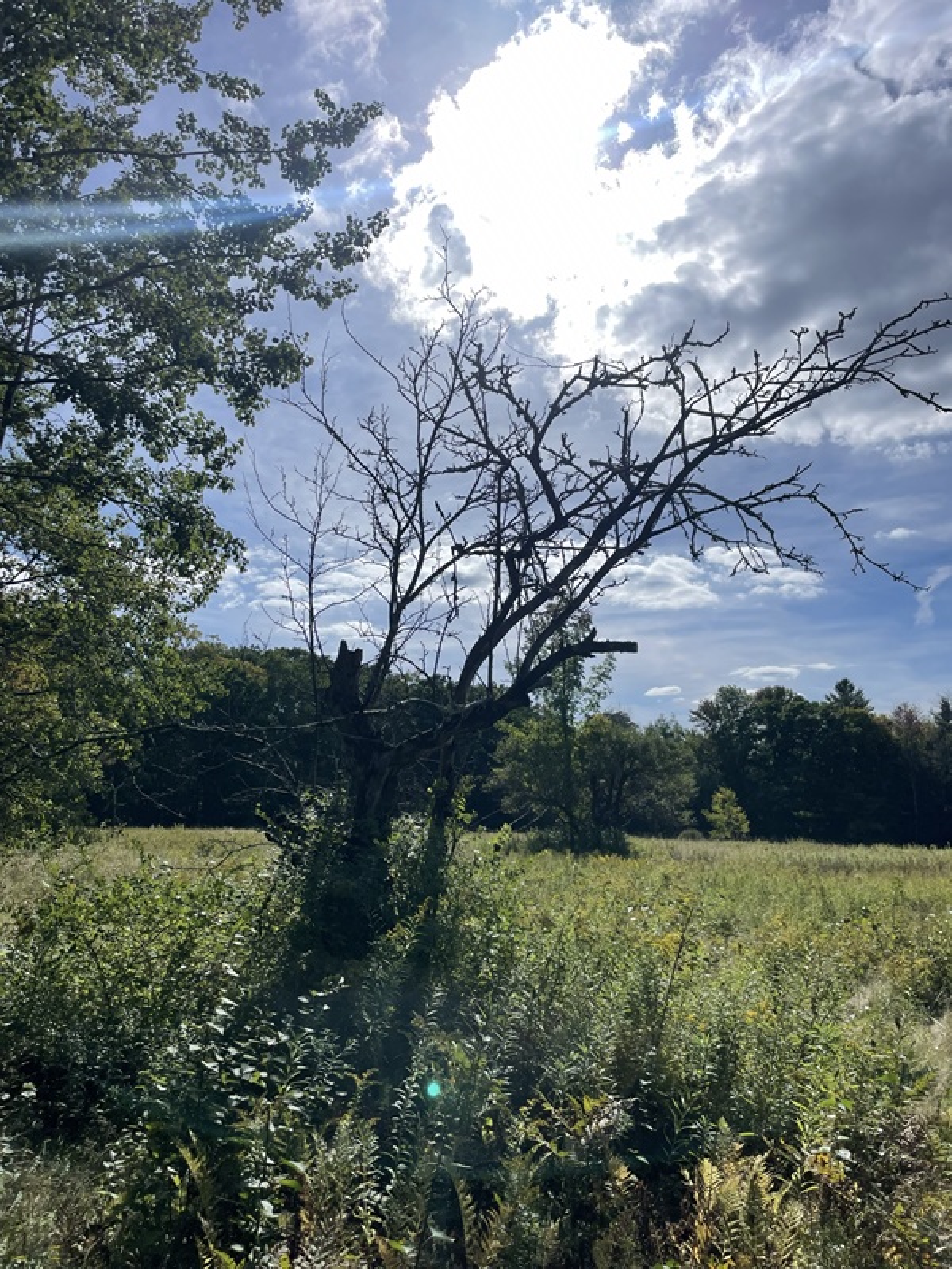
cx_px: 476
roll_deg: -0.3
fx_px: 953
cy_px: 634
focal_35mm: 26
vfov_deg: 67.3
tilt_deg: +10.2
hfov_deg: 53.1
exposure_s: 1/14925
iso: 32
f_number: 1.6
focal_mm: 4.2
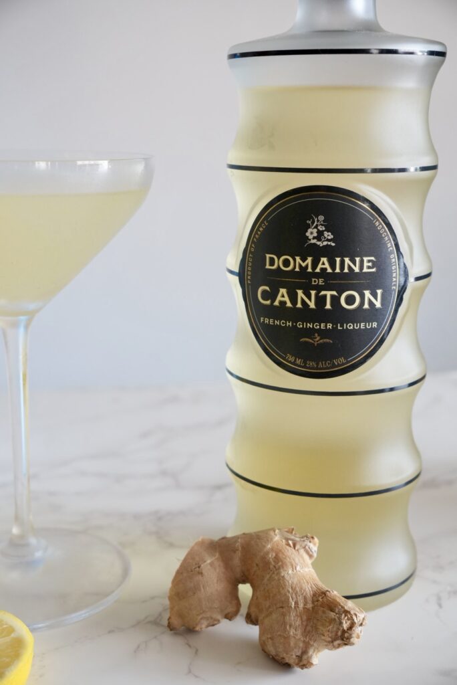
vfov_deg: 40.5
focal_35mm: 49
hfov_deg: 27.7
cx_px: 228
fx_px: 927
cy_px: 342
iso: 1600
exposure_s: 1/100
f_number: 5
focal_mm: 32.5
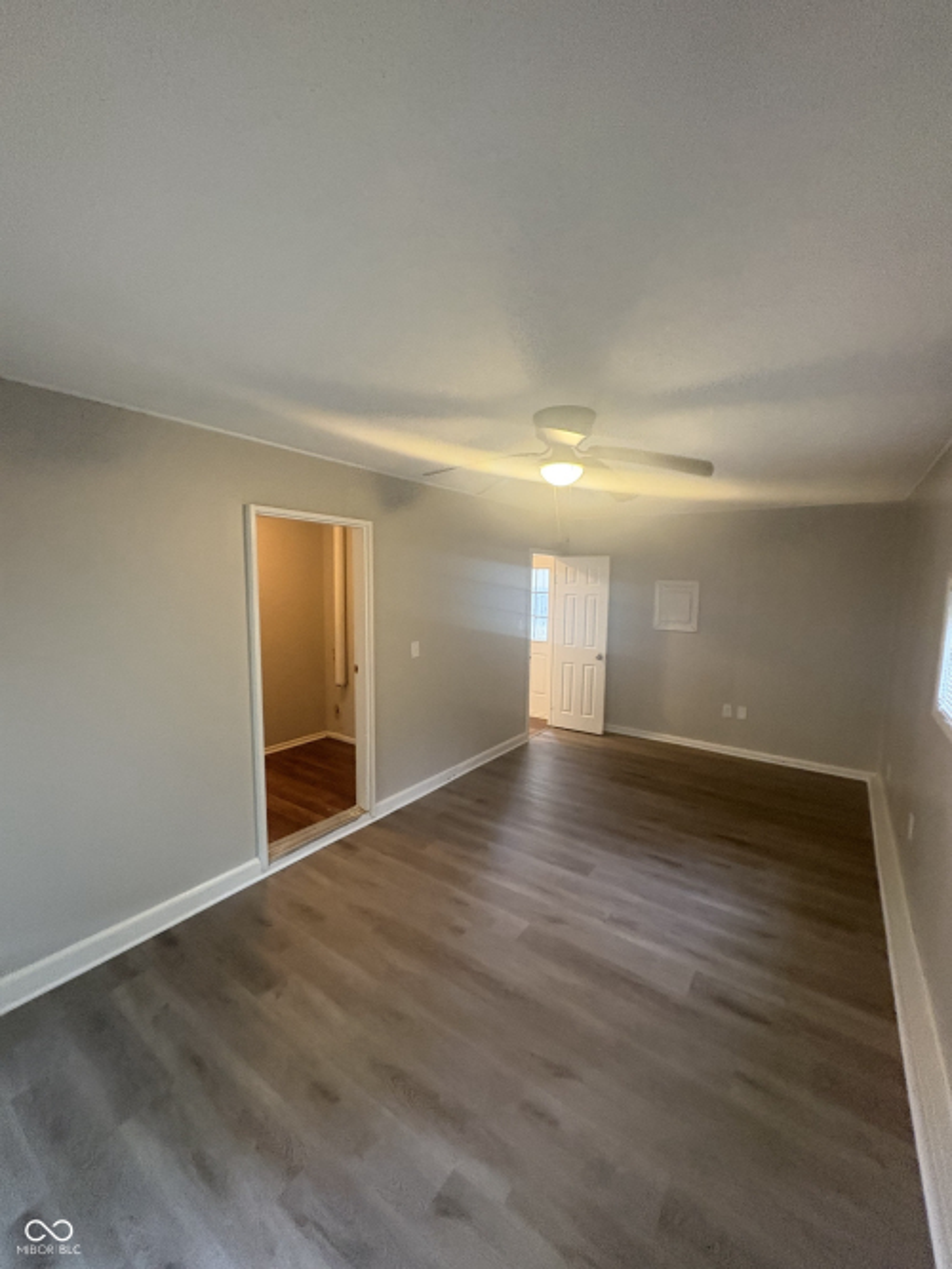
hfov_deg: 85.7
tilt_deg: -5.0
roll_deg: -1.3
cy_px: 634
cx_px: 476
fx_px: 514
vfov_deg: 102.1
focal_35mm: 14
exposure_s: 1/60
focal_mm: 2.22
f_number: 2.2
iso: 500
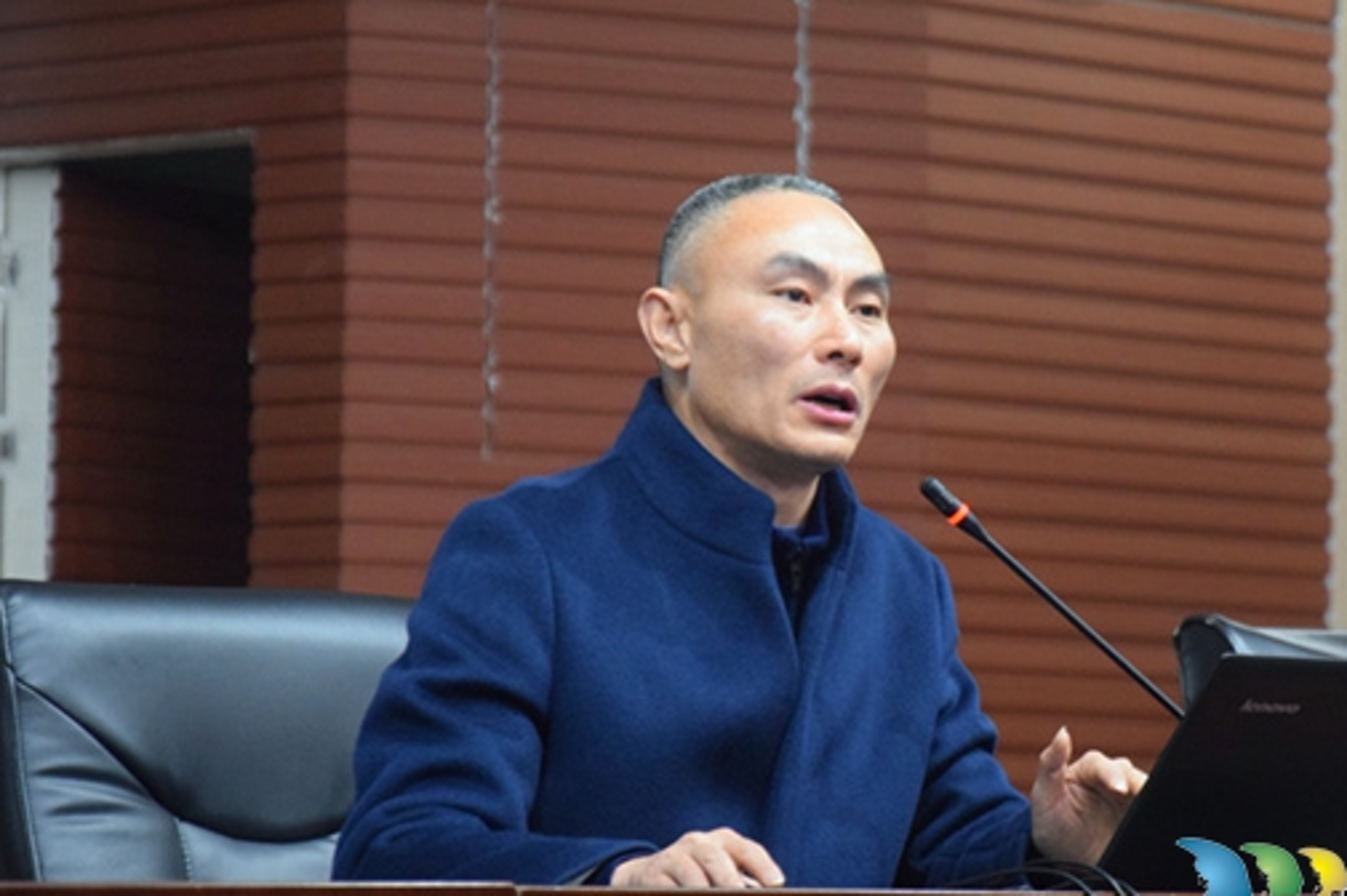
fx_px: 7464
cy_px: 475
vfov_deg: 6.9
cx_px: 835
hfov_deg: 10.3
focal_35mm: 200
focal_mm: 105
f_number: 5.6
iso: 3200
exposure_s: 1/100
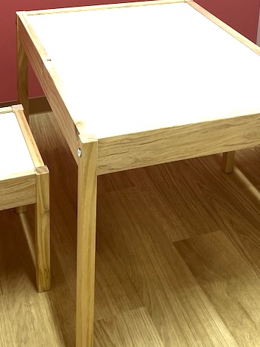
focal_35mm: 59
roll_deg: -2.4
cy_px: -6
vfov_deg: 30.2
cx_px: 136
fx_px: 590
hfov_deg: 24.8
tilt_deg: -17.3
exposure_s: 1/121
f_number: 1.5
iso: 64
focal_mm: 5.7
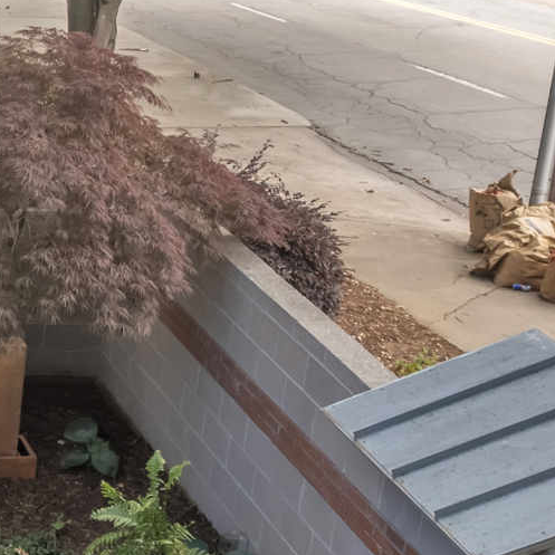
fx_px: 1705
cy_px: 379
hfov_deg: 15.3
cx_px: -514
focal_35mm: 94
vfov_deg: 18.4
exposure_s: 1/25
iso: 100
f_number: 2.8
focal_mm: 8.38
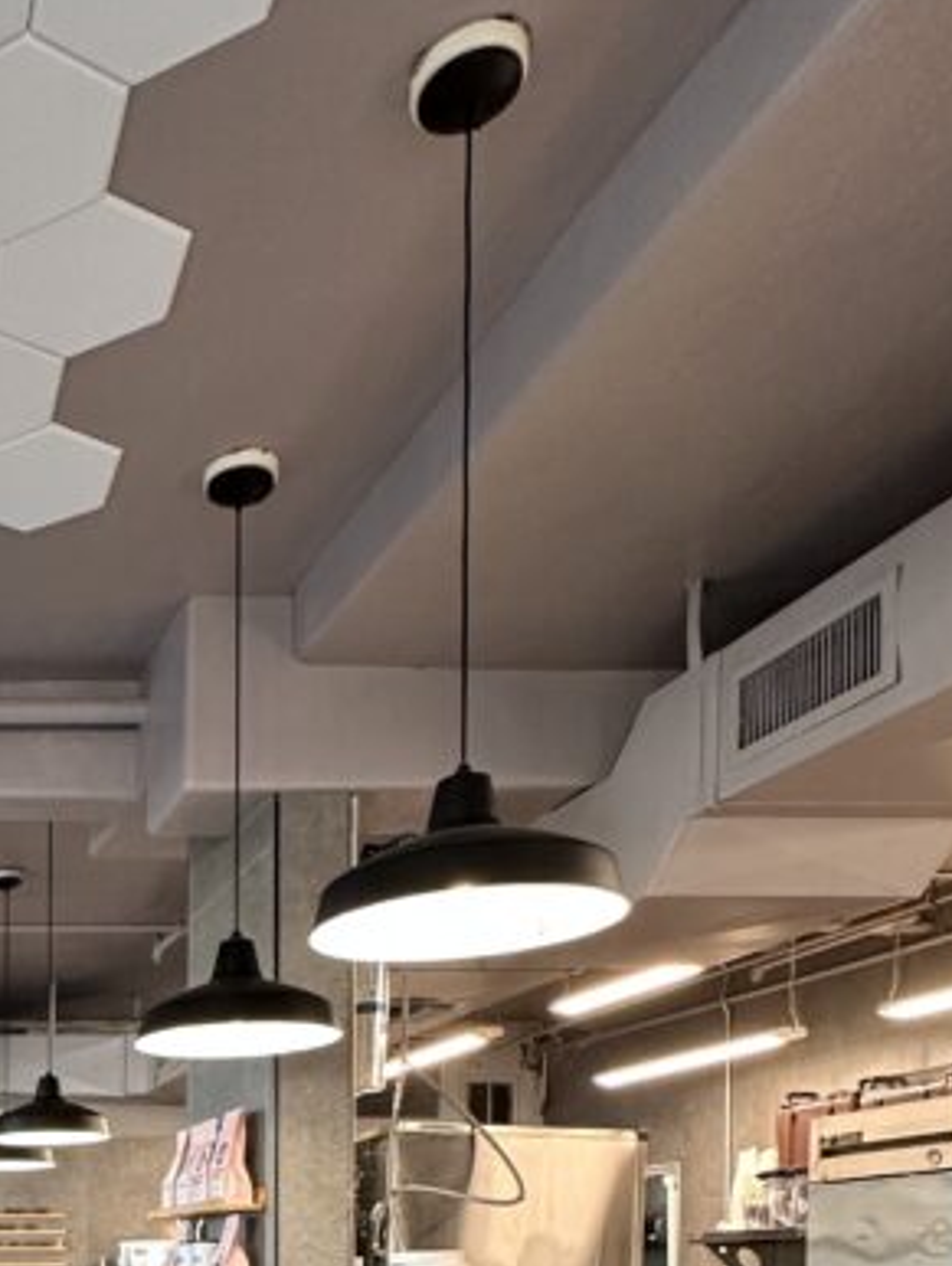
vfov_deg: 41.9
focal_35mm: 37
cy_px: 1325
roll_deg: -0.4
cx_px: -216
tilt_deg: -1.2
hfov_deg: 31.7
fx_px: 1355
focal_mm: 2.22
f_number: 2.2
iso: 200
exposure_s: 1/60
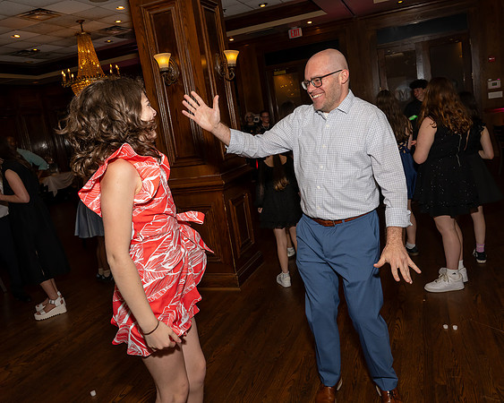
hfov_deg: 61.3
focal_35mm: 28
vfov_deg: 50.7
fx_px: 425
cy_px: 191
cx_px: 263
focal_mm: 24
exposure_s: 1/250
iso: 640
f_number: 8
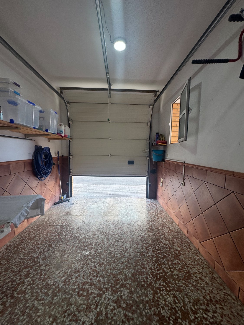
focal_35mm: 14
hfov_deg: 85.7
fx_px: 132
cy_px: 162
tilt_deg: -4.3
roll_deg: -1.2
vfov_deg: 102.1
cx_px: 122
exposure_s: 1/147
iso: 40
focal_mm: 2.22
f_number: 2.2
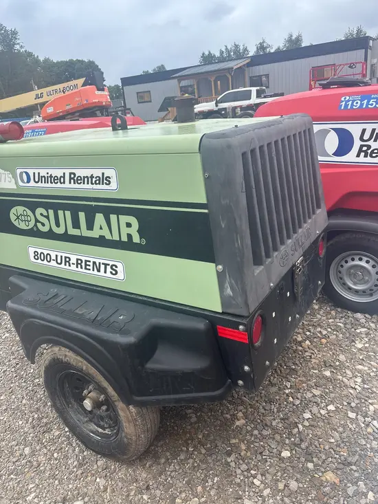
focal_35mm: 26
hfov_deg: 53.1
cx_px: 189
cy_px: 252
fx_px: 378
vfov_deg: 67.3
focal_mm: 5.96
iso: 100
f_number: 1.6
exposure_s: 1/121
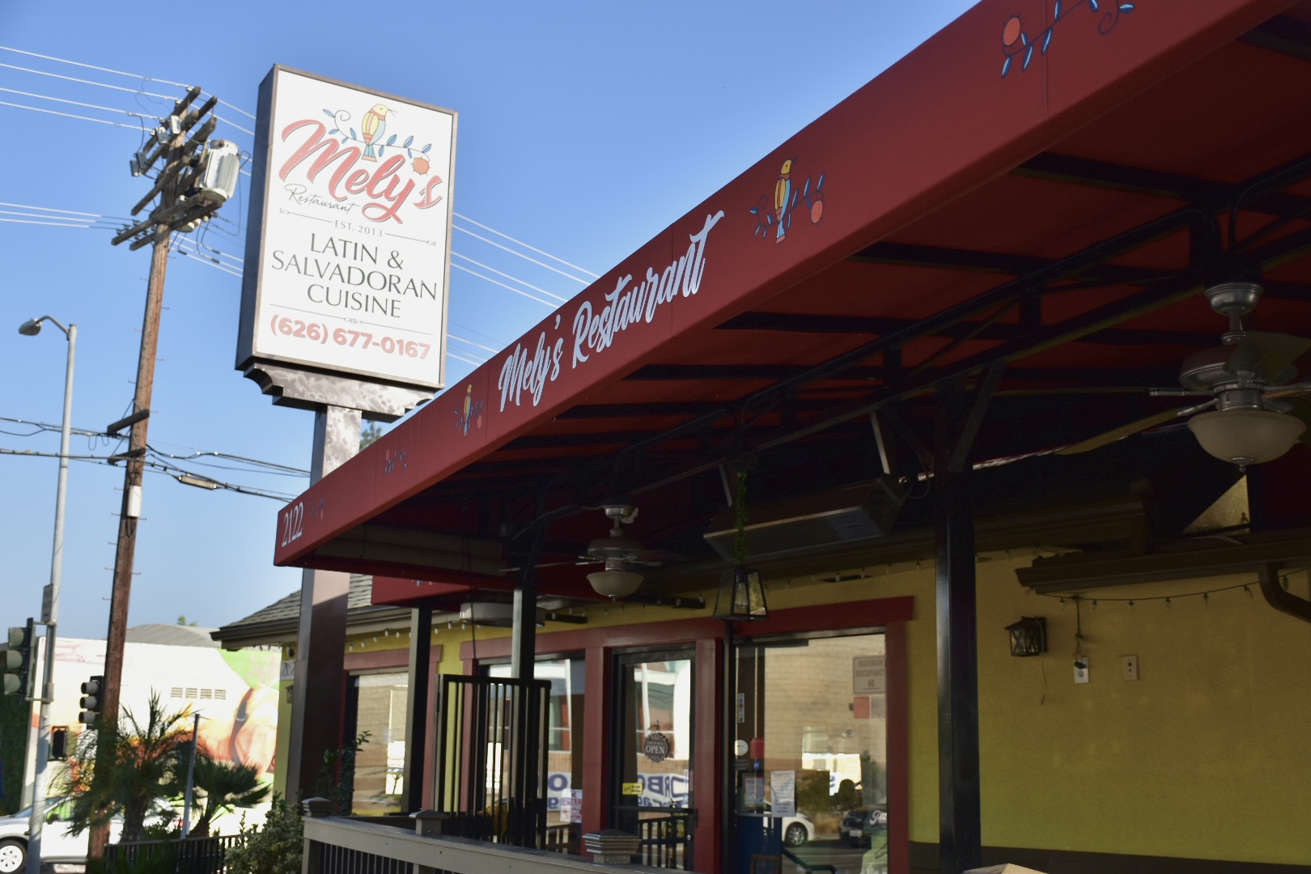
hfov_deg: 47.9
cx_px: 656
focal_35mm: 40
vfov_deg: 33.0
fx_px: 1475
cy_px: 437
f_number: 4
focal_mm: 27
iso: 160
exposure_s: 1/800
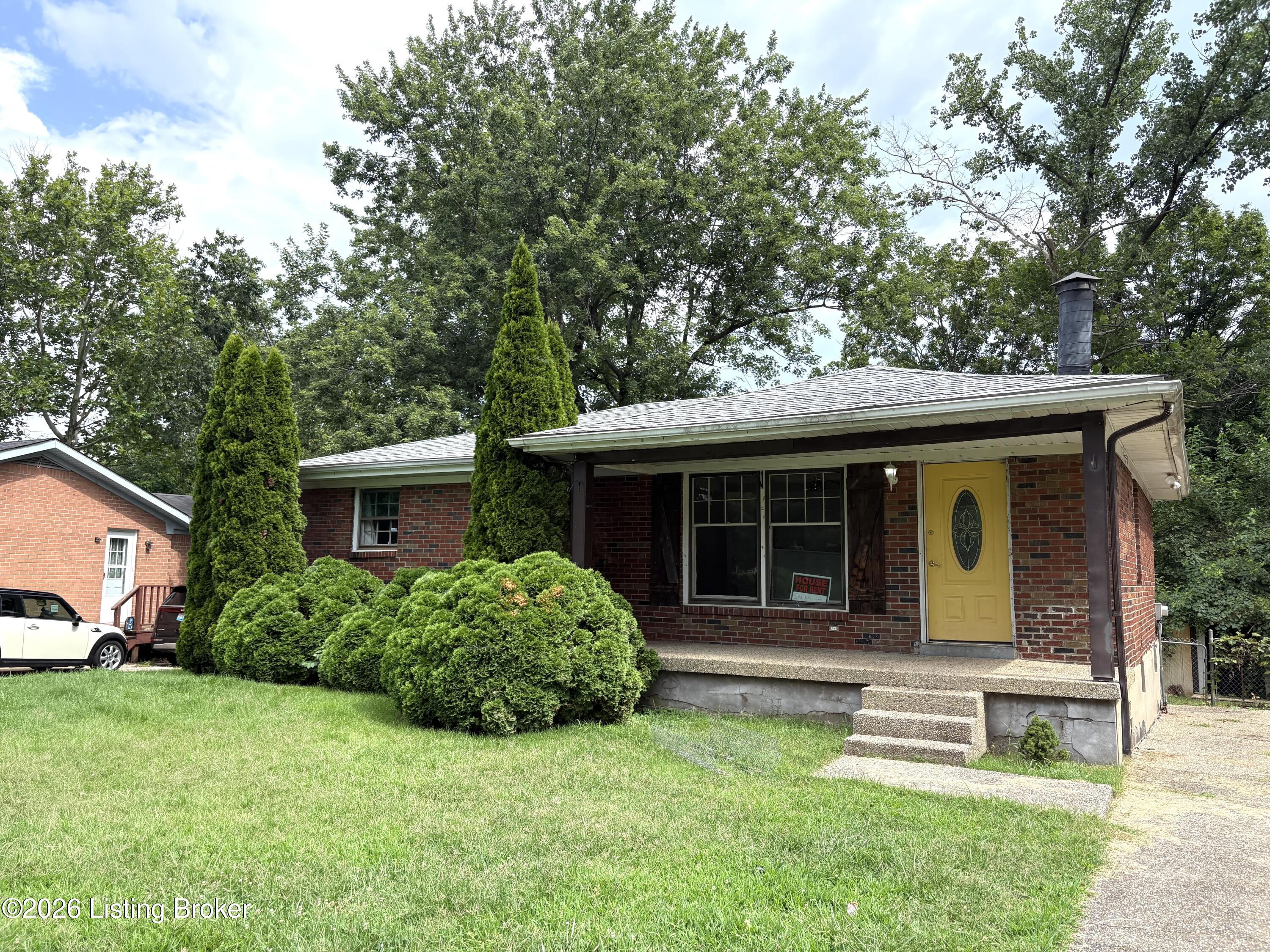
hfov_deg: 67.3
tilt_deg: +6.7
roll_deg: -0.5
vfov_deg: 53.1
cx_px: 635
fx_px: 954
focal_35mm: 26
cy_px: 476
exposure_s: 1/1239
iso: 64
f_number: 1.6
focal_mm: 5.96
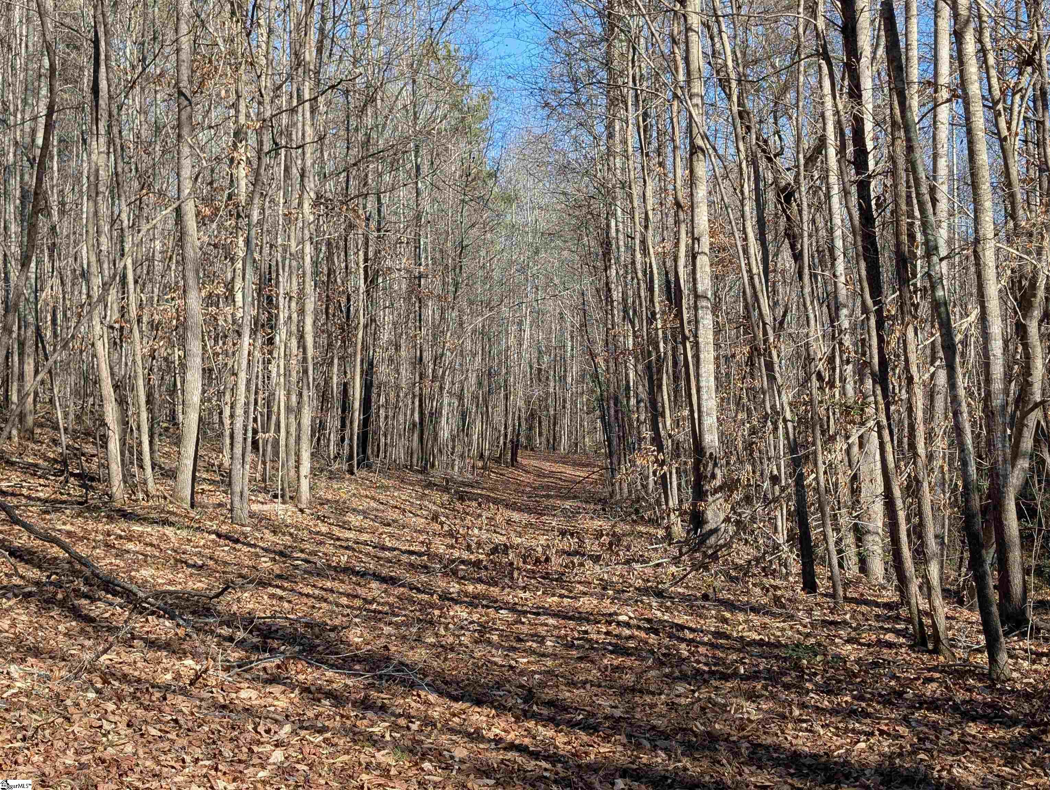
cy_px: 395
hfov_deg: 38.9
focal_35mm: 49
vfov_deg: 29.7
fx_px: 1488
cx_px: 525
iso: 20
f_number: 1.68
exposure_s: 1/512
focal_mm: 6.9
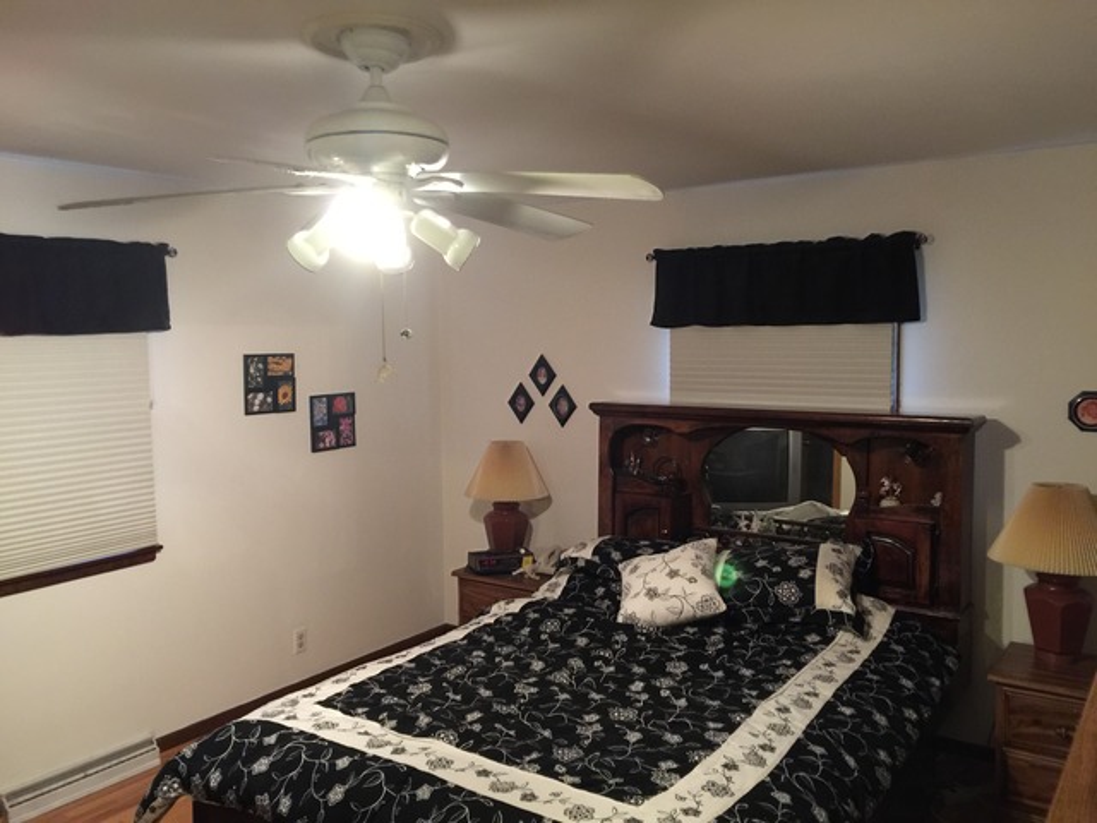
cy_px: 412
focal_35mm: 29
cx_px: 548
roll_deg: -0.3
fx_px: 919
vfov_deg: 48.2
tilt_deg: -6.9
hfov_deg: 61.7
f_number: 2.2
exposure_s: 1/4
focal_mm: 4.15
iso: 80
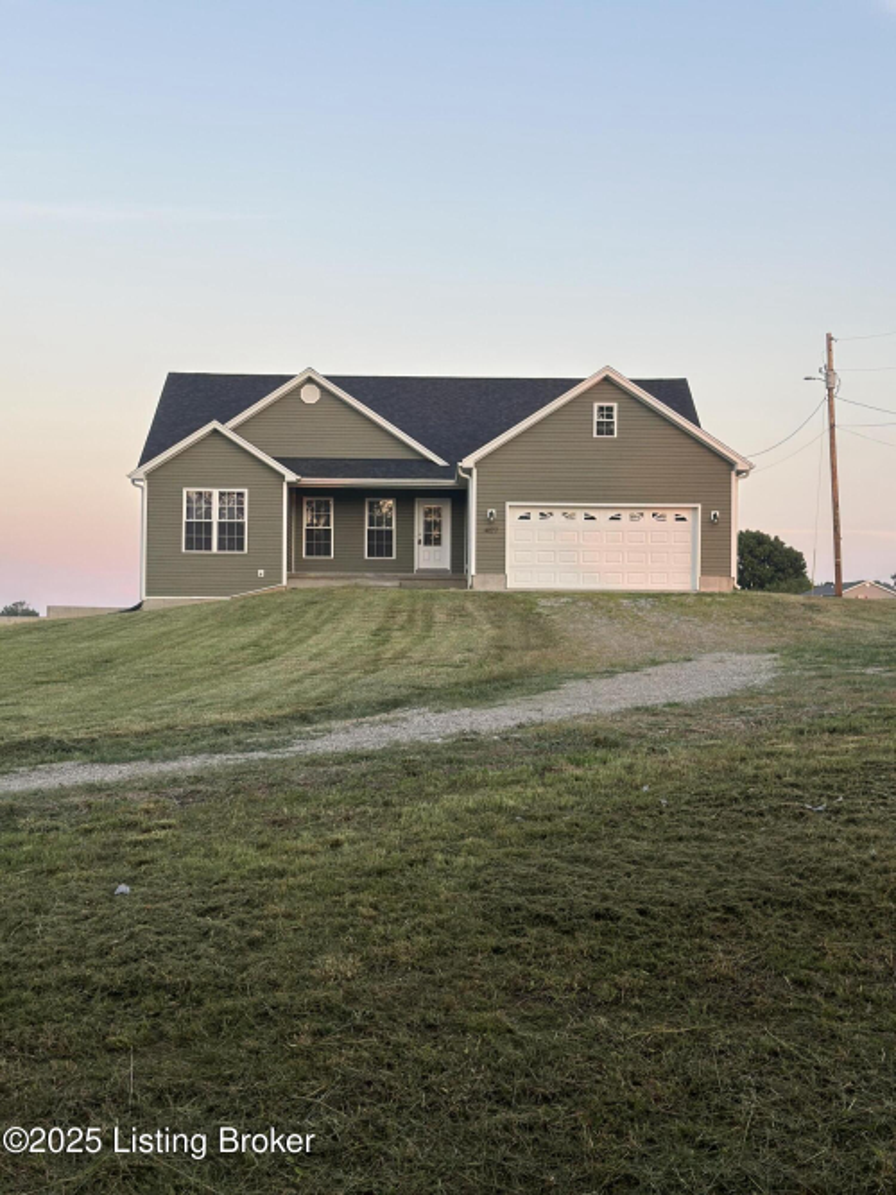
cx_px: 448
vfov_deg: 39.7
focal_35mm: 48
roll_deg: -1.6
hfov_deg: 30.3
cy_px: 598
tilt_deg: +1.9
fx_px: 1657
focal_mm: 6.86
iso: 80
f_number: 1.78
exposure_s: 1/366
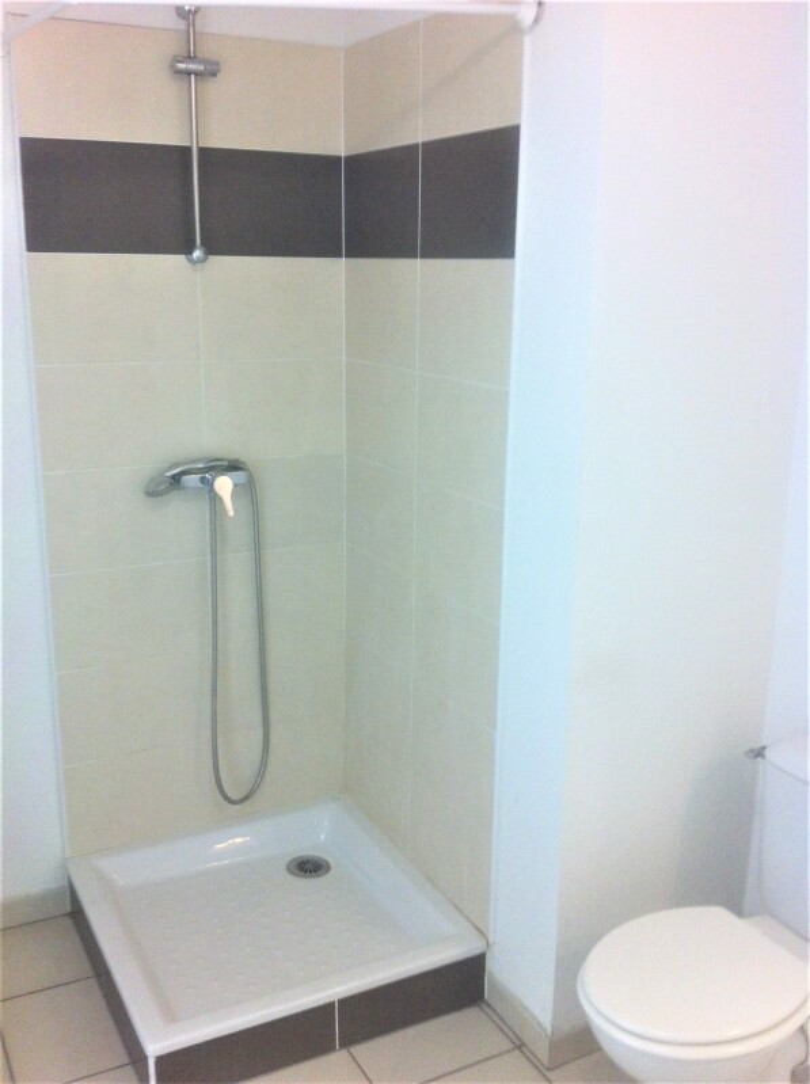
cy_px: 542
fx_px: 1095
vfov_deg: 52.7
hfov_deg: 40.6
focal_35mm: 35
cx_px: 405
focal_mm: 3.85
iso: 100
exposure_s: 1/15
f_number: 2.8
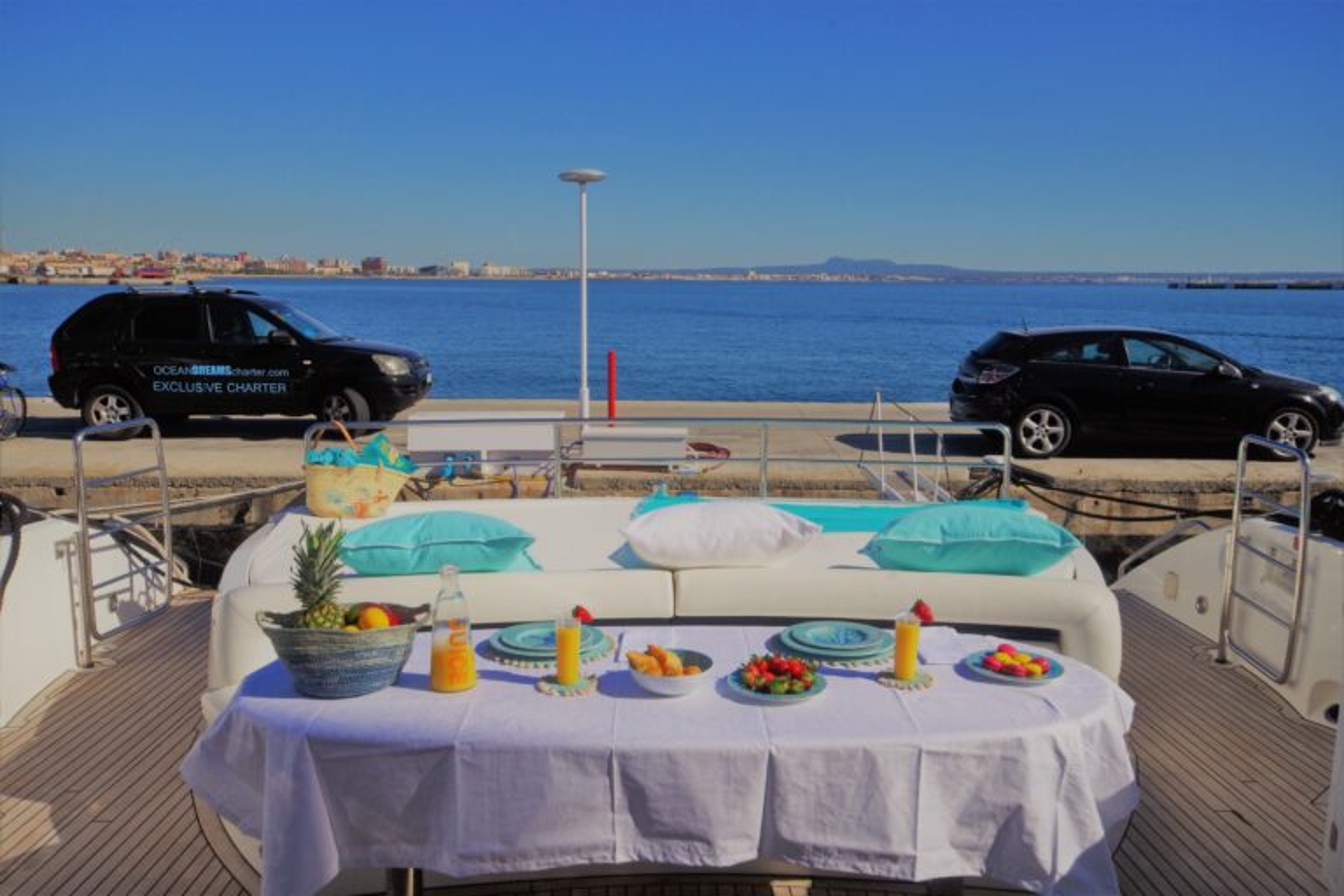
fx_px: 1120
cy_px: 448
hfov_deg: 61.9
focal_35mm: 30
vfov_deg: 43.6
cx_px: 672
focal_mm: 20
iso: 400
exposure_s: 1/640
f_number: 16
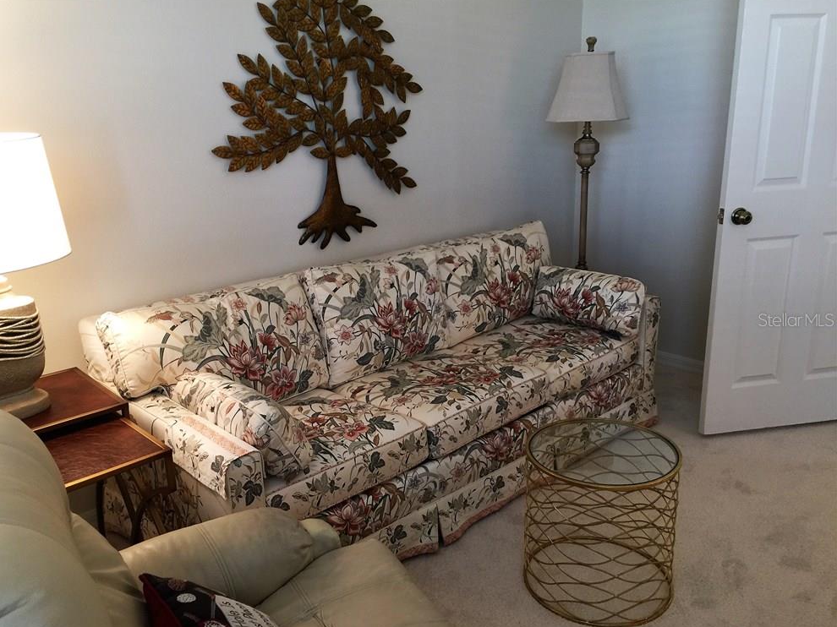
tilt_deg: -17.1
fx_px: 725
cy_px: 319
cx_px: 405
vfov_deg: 46.8
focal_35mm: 30
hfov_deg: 60.0
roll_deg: +0.3
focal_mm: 4.15
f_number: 2.2
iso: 50
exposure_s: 1/15
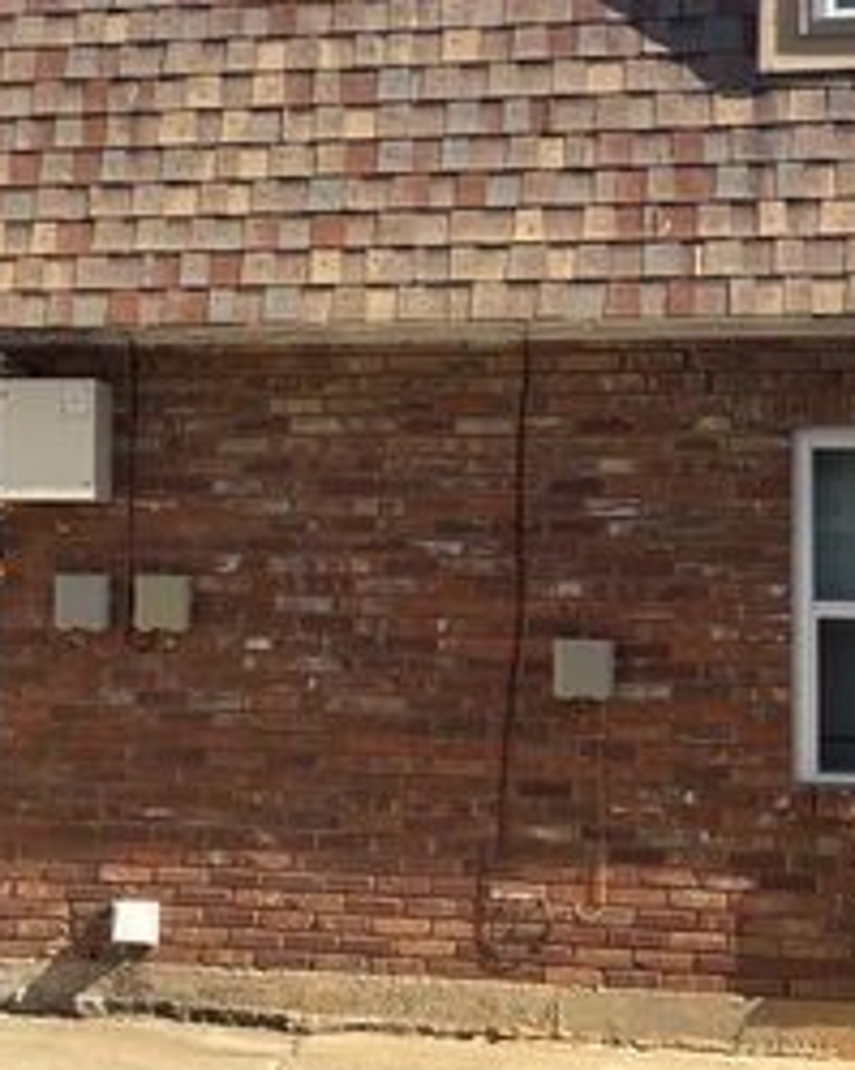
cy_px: 471
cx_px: 202
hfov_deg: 22.2
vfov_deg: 27.9
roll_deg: -0.8
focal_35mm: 68
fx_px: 2152
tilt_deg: +3.8
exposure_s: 1/1984
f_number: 1.6
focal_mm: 5.96
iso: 50
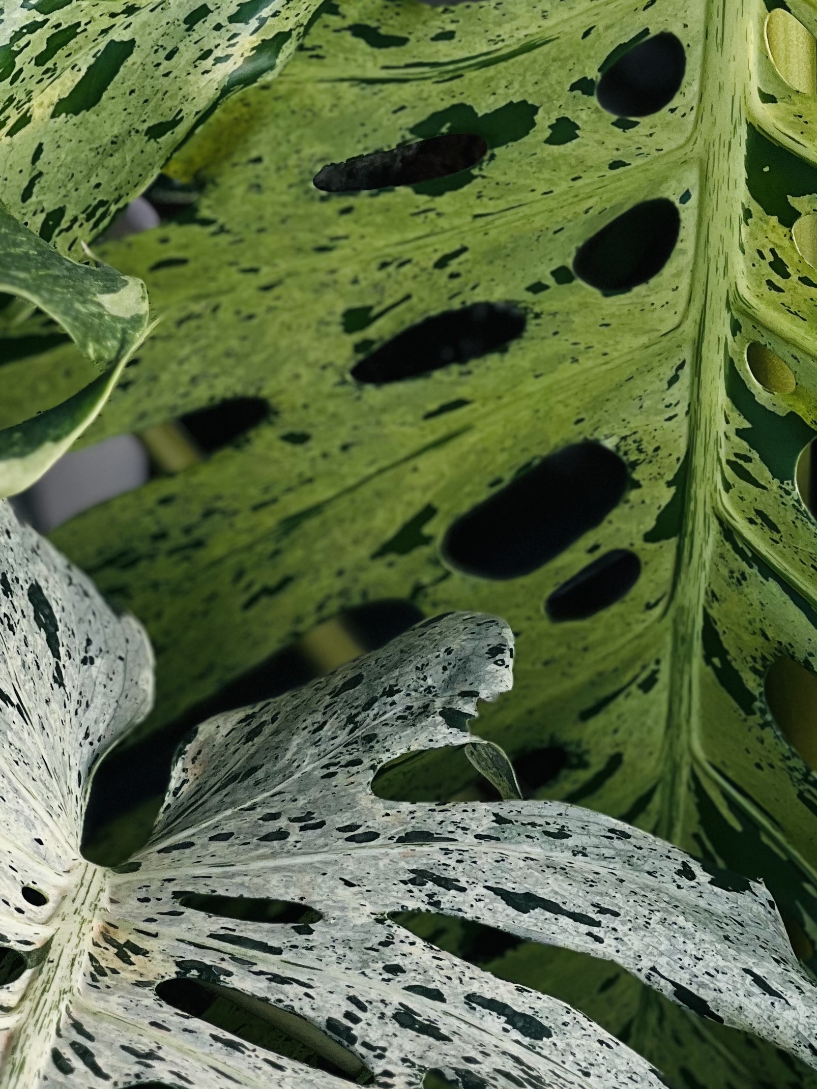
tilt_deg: -35.4
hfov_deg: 10.2
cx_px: 566
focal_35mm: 145
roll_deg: -1.1
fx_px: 4563
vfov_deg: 13.6
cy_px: 465
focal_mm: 9
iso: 32
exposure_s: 1/121
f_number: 2.8
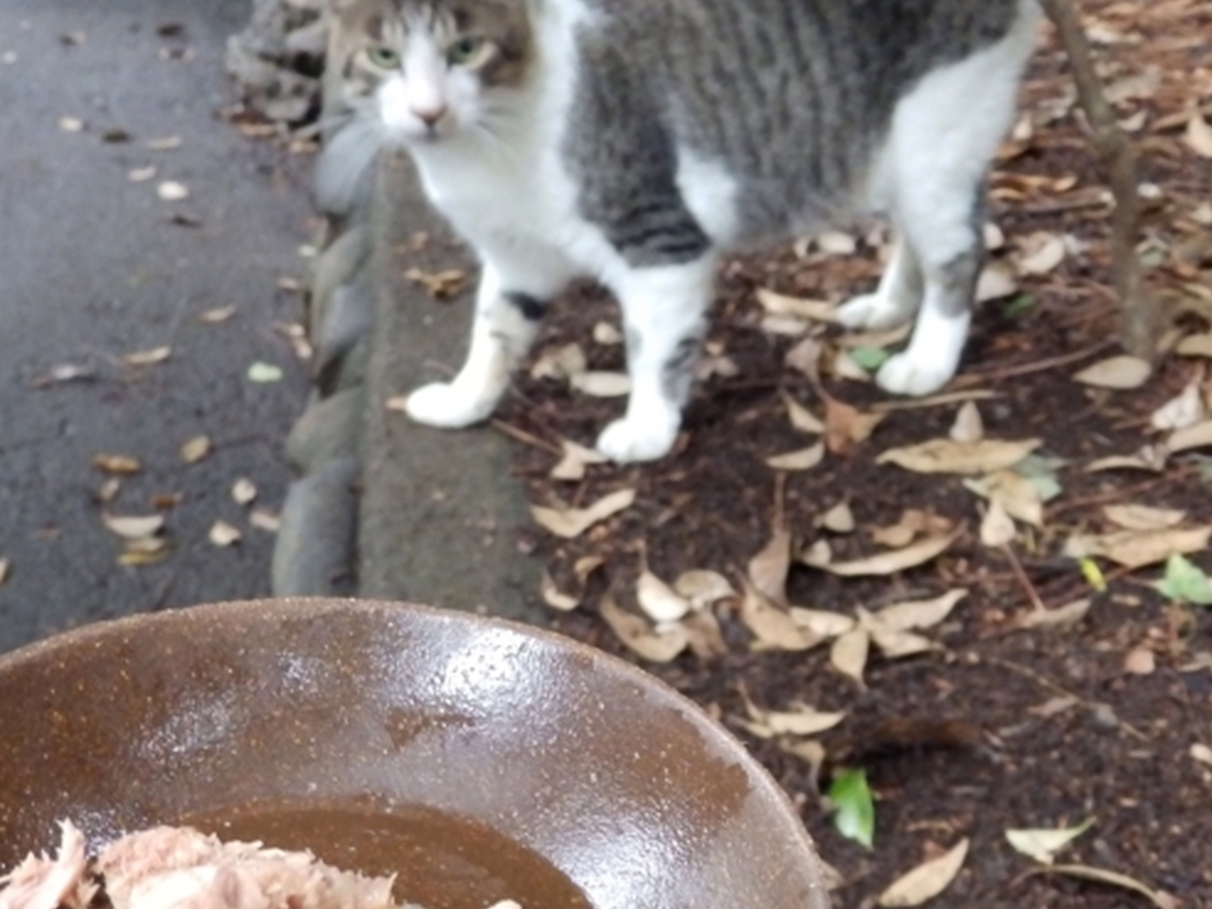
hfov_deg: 36.8
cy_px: 535
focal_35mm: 52
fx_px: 1821
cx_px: 692
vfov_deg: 28.0
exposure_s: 1/20
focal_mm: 5.7
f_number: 3.7
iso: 800
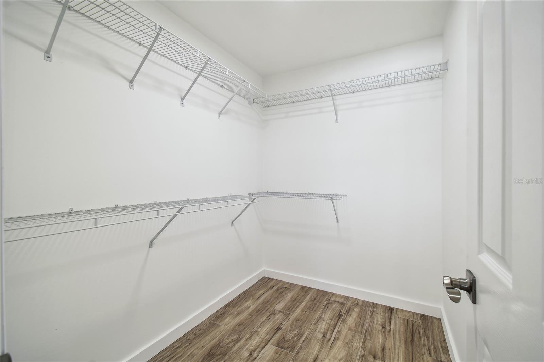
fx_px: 227
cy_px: 181
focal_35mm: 15
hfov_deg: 100.4
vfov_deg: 77.3
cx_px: 272
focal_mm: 10
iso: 100
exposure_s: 1/5
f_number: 7.1
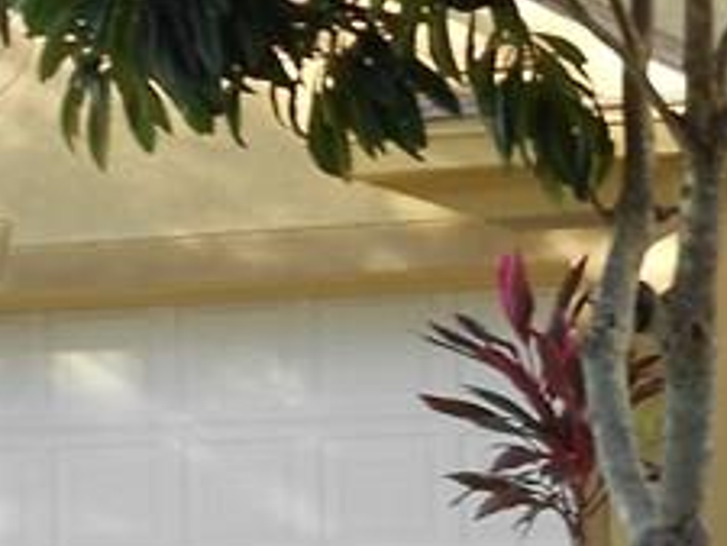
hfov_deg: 13.6
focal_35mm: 132
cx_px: 1234
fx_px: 2774
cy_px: 824
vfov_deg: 10.8
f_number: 3.4
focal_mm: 5.1
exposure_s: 1/100
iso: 80
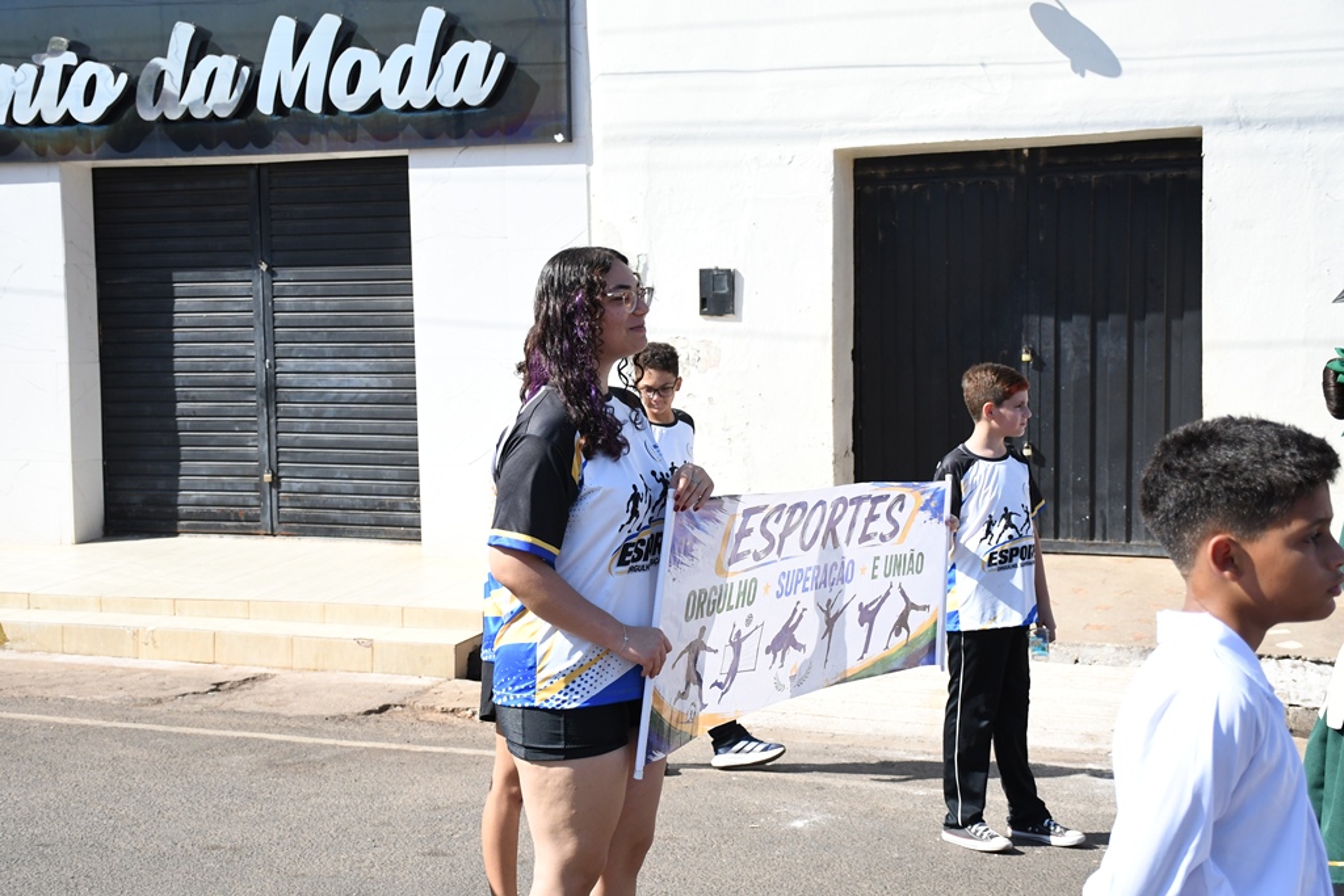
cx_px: 672
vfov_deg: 26.5
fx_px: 1904
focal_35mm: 51
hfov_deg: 38.9
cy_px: 448
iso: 1000
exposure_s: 1/4000
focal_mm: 34
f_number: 5
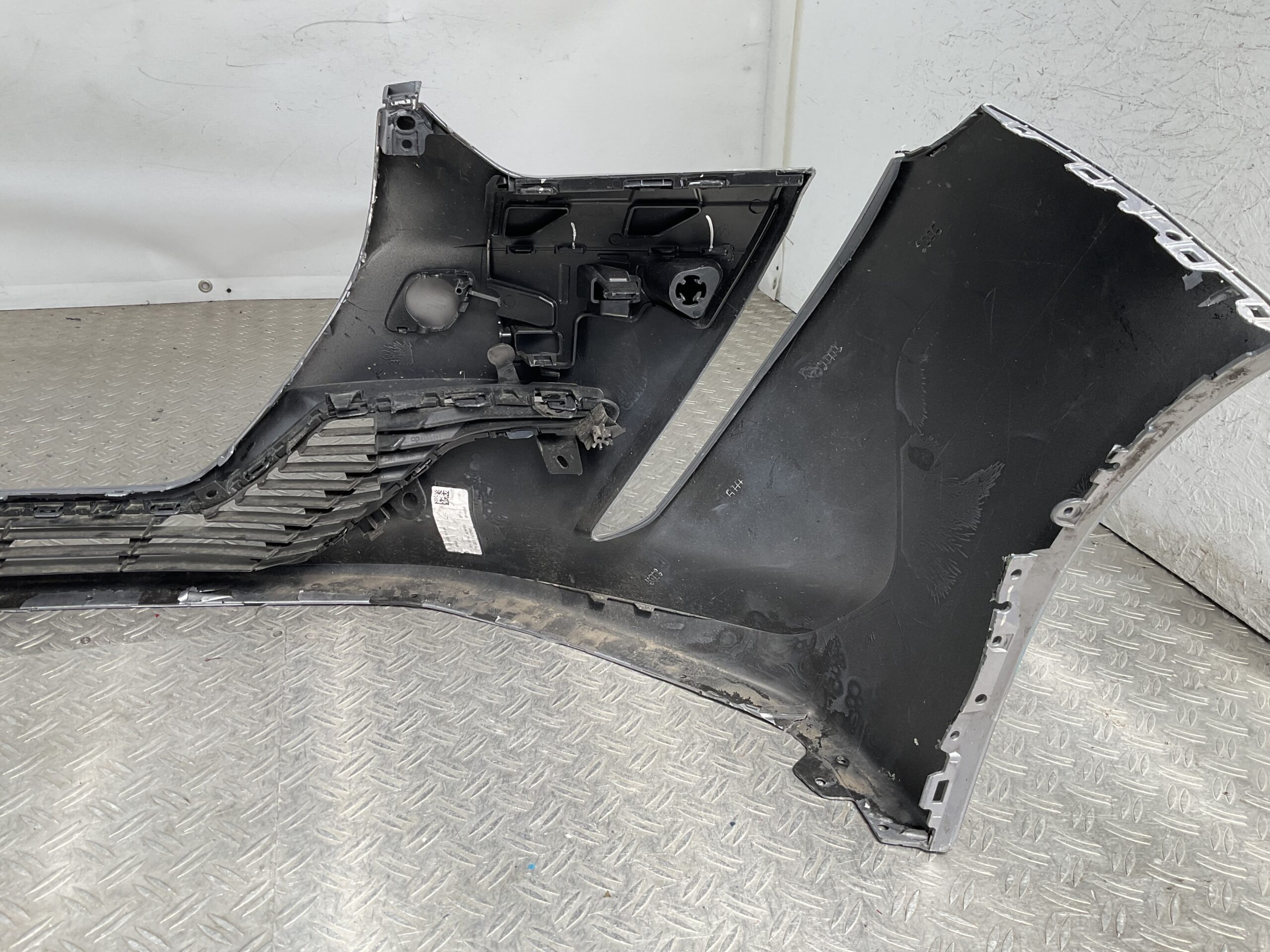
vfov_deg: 48.2
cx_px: 635
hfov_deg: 61.7
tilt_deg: -23.7
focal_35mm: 29
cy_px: 476
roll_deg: -3.6
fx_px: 1064
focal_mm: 3
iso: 16
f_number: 1.8
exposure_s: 1/228
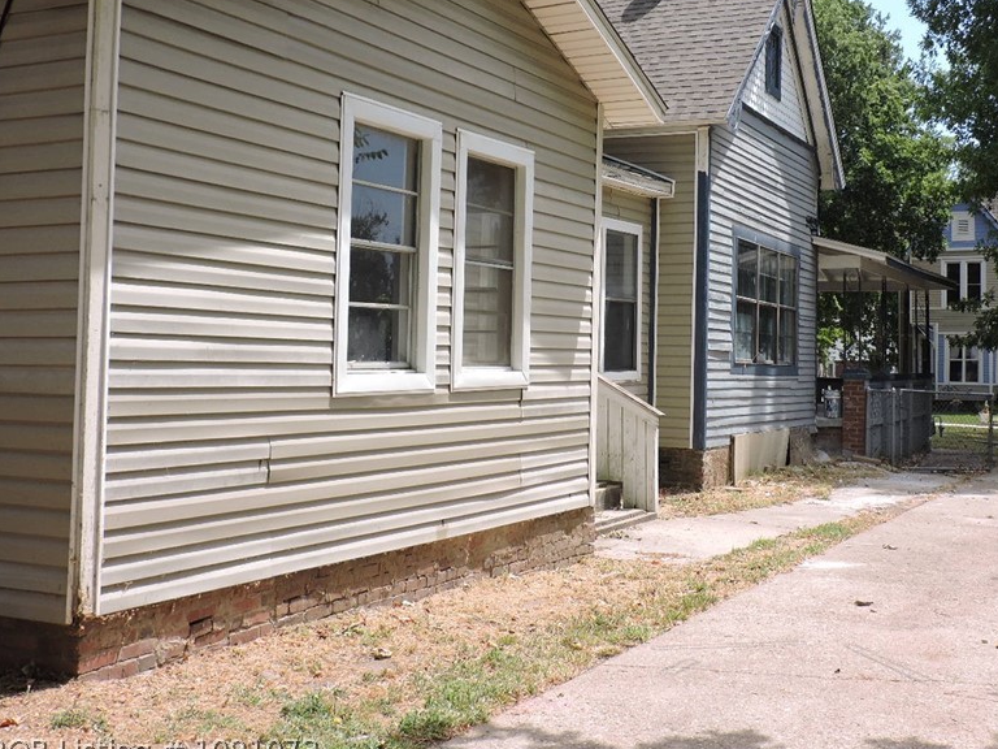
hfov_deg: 42.8
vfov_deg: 32.7
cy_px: 272
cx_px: 578
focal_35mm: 44
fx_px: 1269
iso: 100
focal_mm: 5.9
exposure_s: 1/640
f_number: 3.2
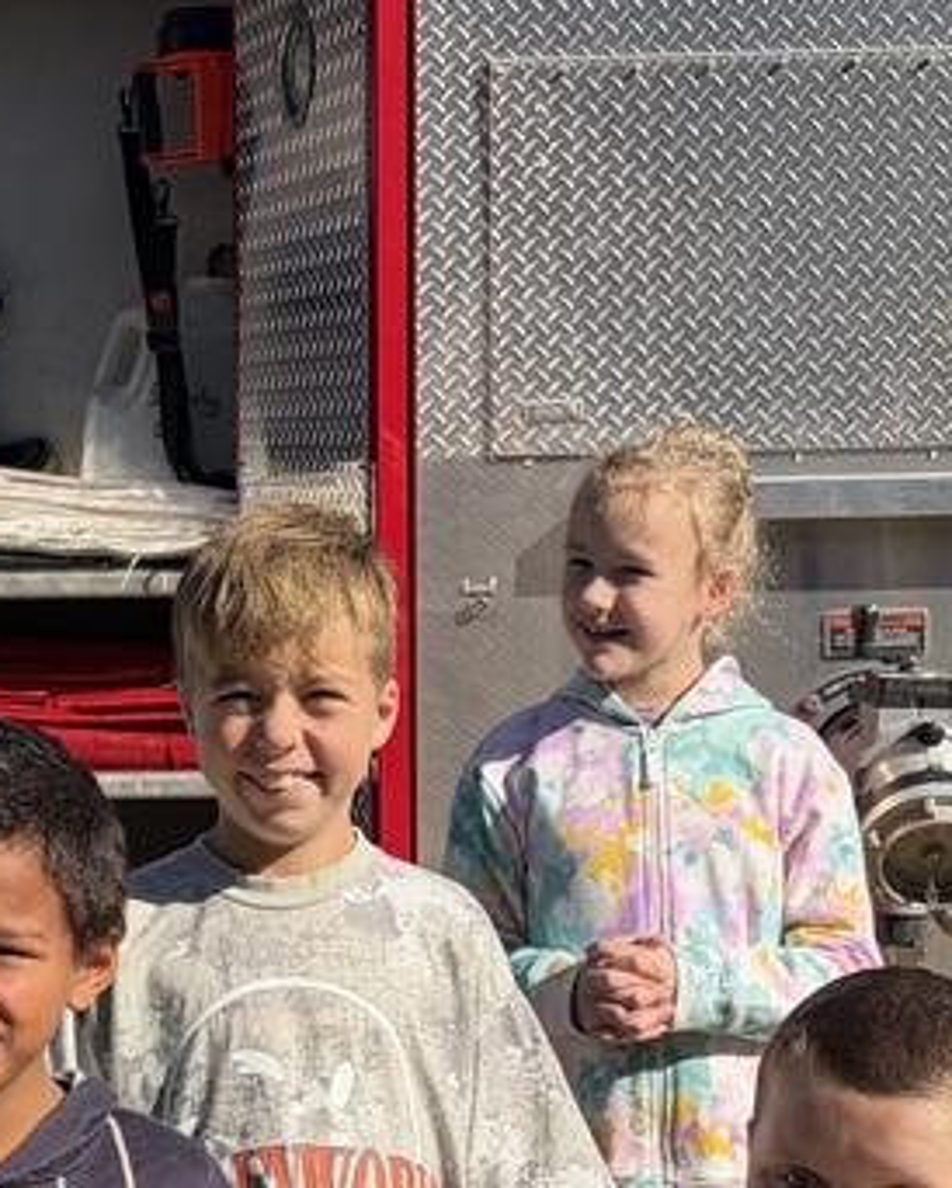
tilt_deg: -7.2
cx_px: 233
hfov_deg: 20.0
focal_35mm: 76
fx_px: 2674
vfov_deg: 25.0
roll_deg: +4.0
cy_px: 743
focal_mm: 5.96
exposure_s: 1/2865
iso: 50
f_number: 1.6
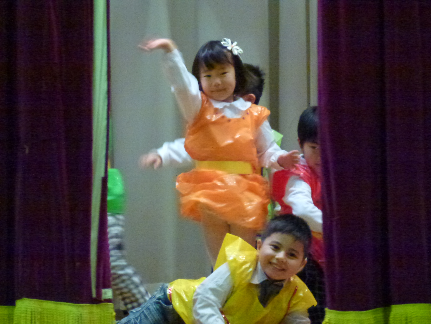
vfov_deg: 7.5
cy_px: 162
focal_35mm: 197
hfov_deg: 10.0
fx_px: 2453
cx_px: 216
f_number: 5.5
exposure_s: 1/30
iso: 1600
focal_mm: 35.2
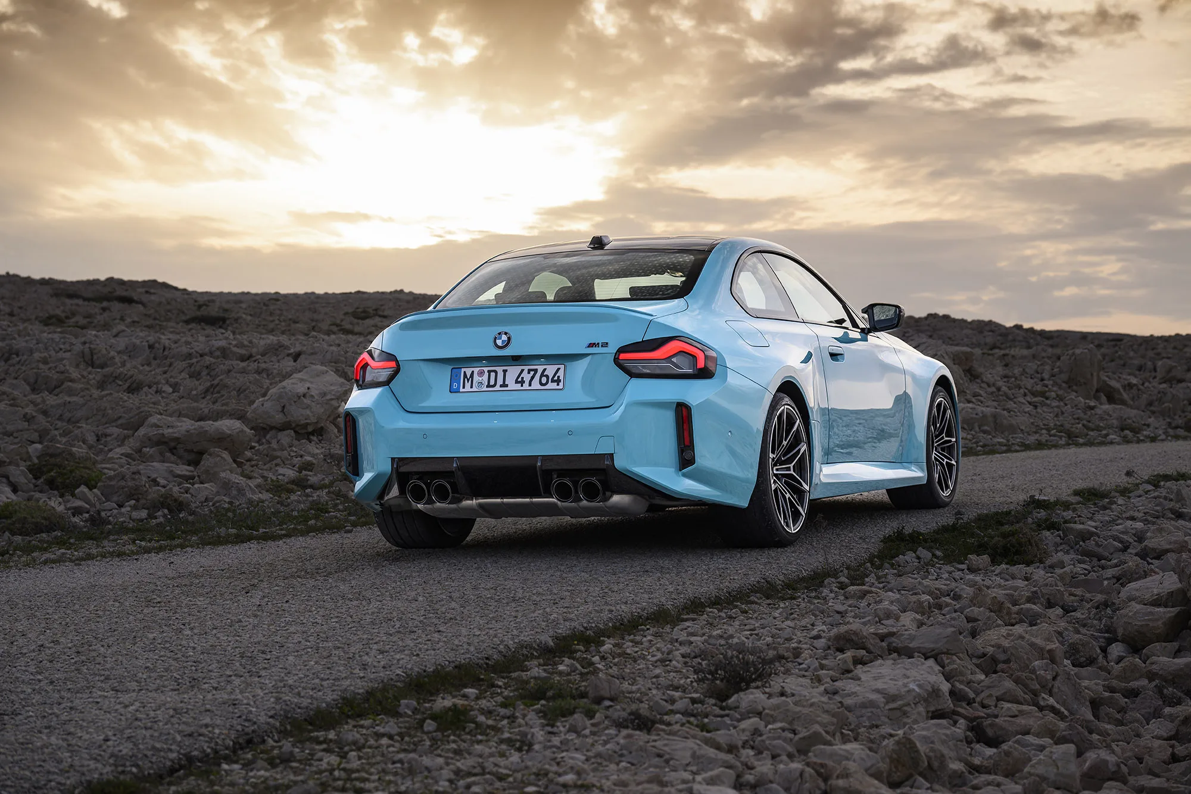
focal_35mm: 69
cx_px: 596
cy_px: 397
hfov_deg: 29.2
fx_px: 2282
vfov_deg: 19.7
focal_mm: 69
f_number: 6.3
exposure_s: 1/60
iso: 80
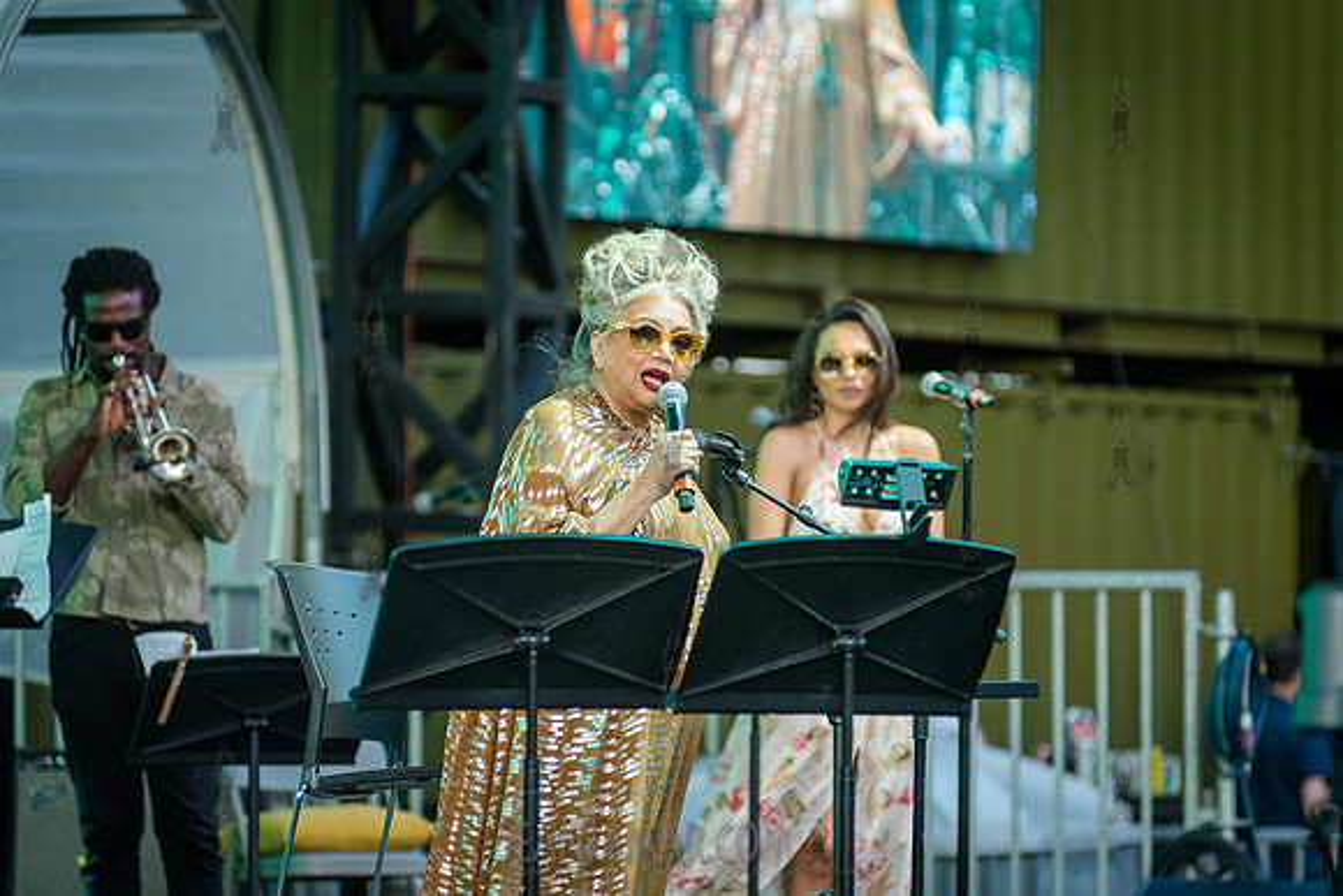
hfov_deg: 9.4
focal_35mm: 218
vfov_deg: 6.3
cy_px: 446
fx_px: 8144
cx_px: 679
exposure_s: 1/500
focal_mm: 200
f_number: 4
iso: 2000
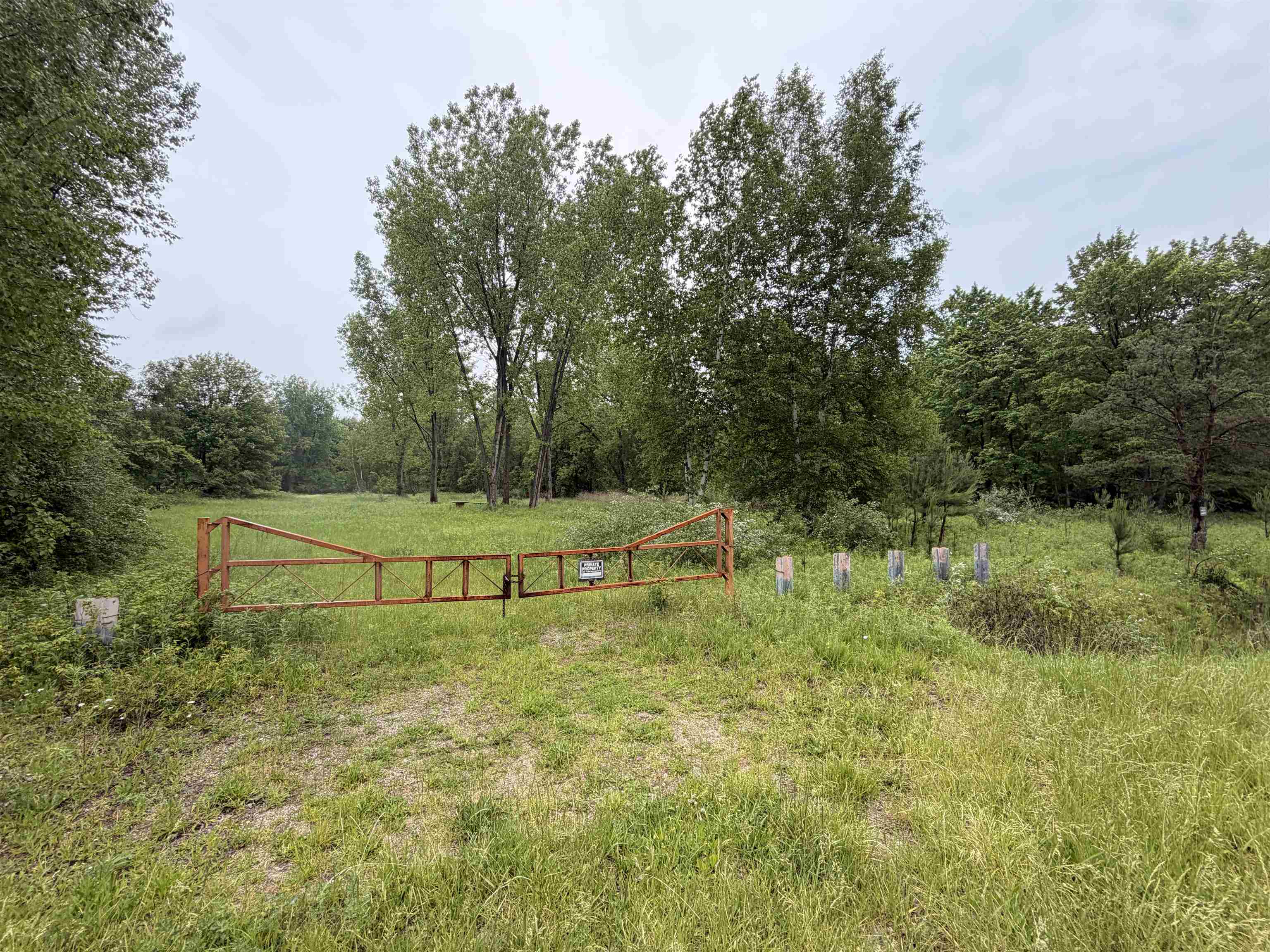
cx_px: 635
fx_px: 514
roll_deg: +1.4
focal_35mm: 14
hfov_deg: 102.1
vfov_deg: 85.7
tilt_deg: +3.6
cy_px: 476
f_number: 2.2
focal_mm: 2.22
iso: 50
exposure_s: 1/502
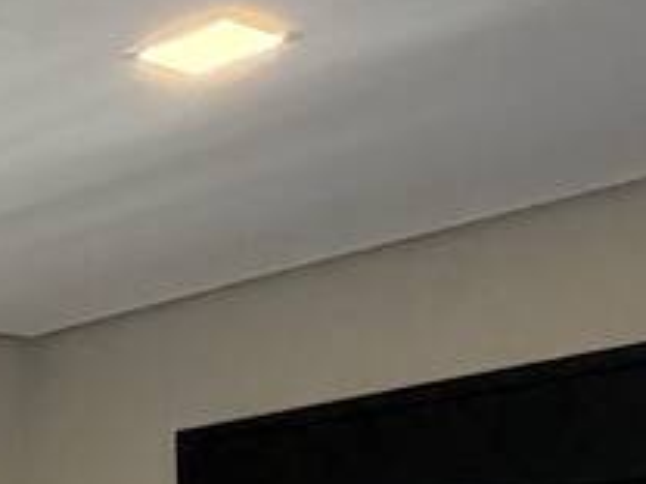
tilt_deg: +2.2
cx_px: -686
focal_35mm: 97
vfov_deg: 14.3
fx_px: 1810
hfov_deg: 15.6
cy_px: 714
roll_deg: +0.8
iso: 250
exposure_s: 1/121
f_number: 2.2
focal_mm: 2.22
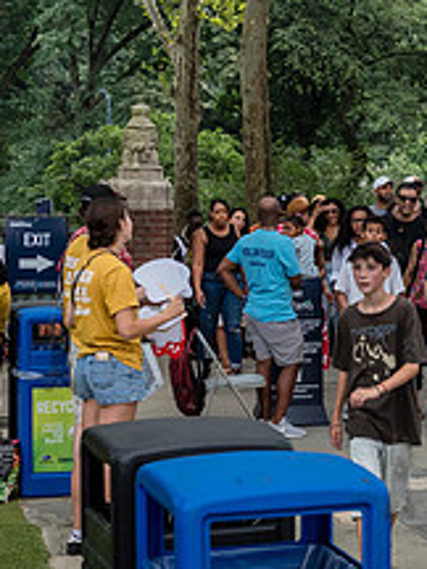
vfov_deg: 19.8
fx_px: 1628
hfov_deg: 14.8
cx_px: 398
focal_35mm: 99
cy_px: 217
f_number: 4.5
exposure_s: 1/640
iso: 1000
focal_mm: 38
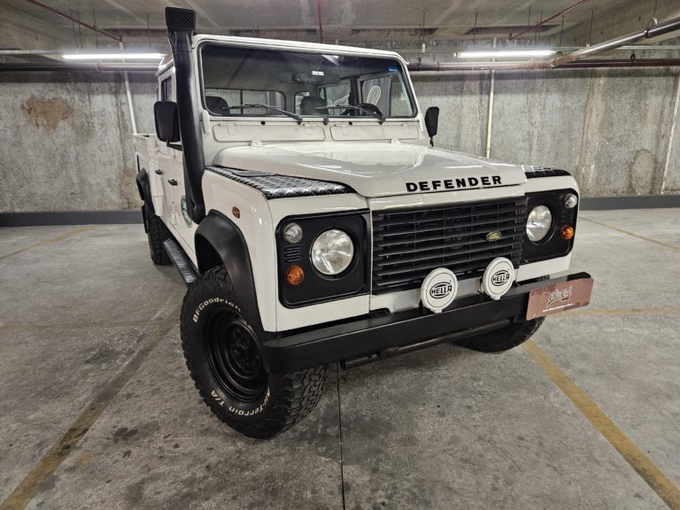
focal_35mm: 23
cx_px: 340
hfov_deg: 73.9
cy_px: 255
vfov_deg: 58.9
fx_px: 452
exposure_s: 1/60
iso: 500
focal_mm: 5.4
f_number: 1.8
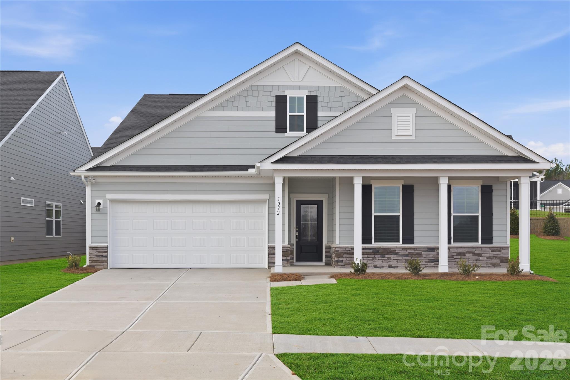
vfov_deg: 36.9
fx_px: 570
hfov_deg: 53.1
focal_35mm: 36
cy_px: 190
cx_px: 285
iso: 100
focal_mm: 36
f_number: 7.1
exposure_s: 1/160
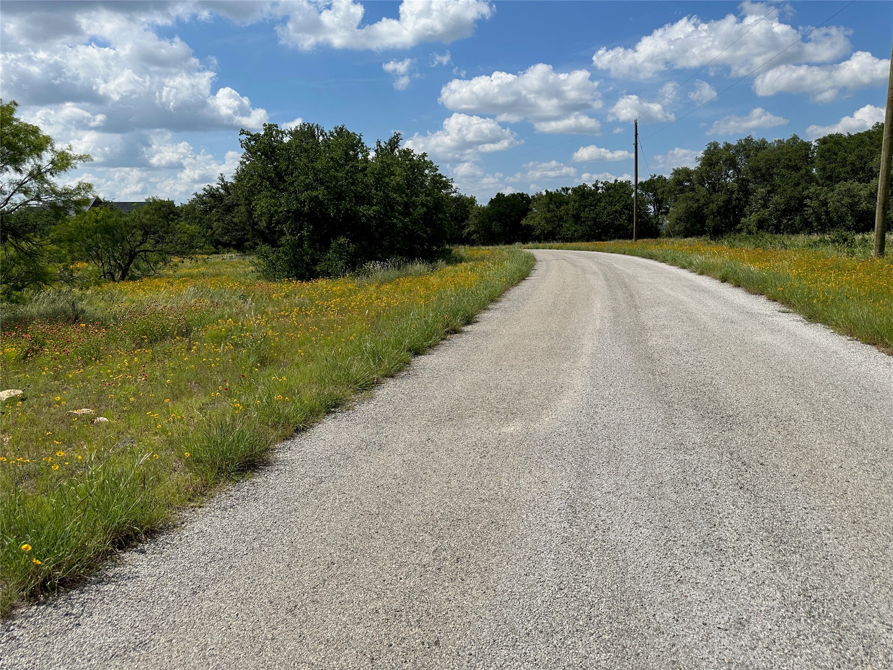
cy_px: 335
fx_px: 619
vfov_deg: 56.8
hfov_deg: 71.6
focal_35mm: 24
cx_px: 446
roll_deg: +2.0
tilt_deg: -10.9
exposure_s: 1/8929
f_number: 1.78
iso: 80
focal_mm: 6.86
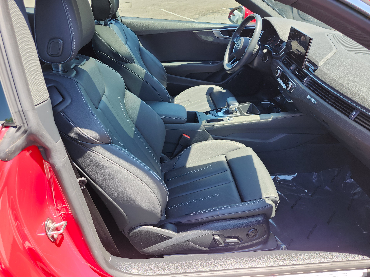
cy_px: 138
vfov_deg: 58.9
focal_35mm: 23
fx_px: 246
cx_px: 185
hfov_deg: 73.9
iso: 25
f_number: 1.8
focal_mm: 5.54
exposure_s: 1/180
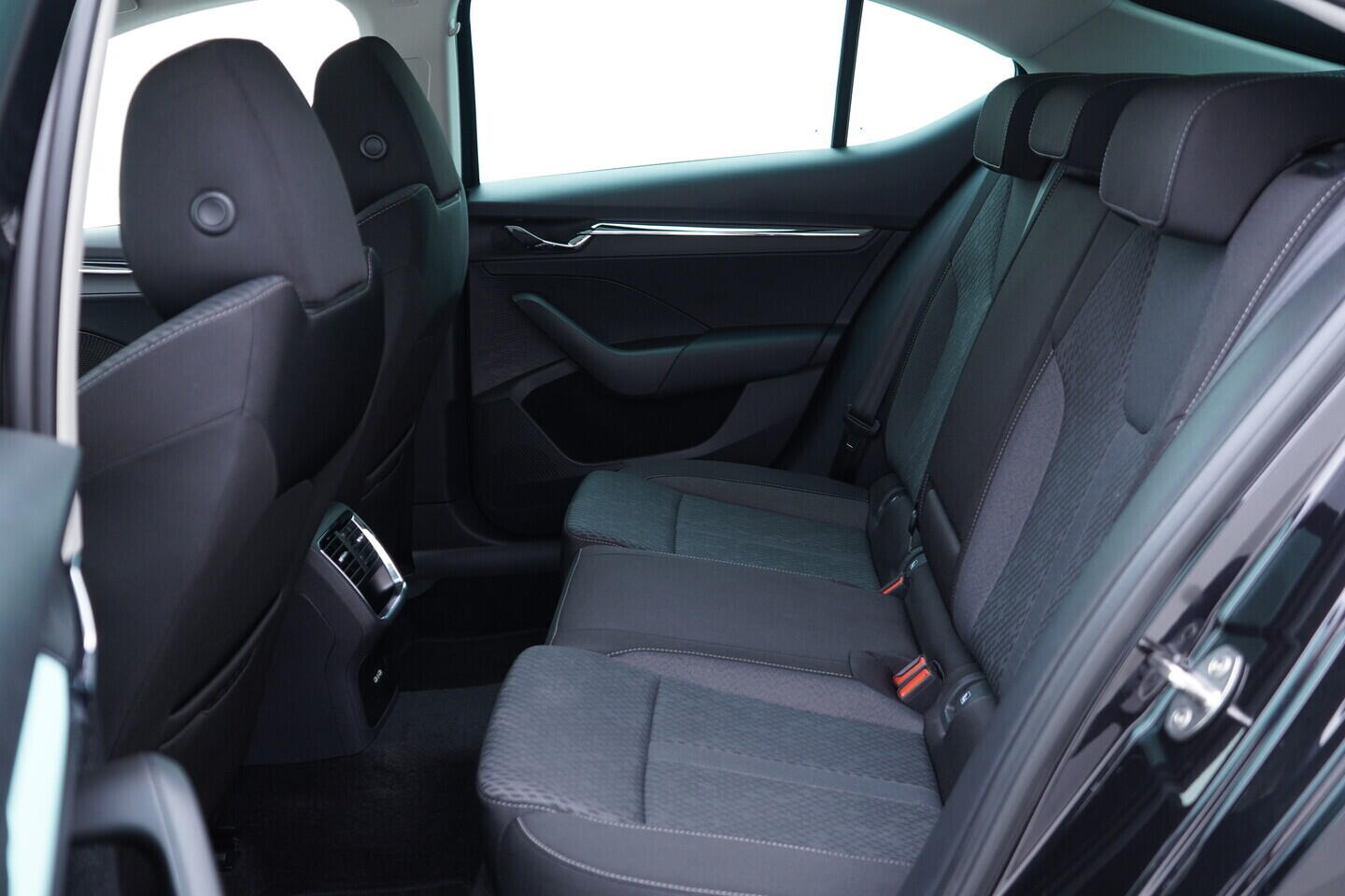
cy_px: 448
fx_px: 1345
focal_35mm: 36
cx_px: 672
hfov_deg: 53.1
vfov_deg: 36.9
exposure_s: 1/40
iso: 400
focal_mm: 24
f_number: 2.8
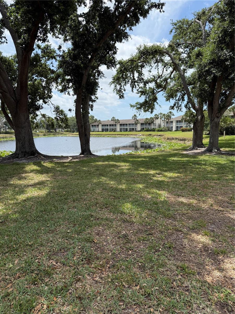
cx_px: 118
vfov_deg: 71.6
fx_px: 217
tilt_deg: -7.1
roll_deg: +0.1
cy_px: 157
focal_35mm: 24
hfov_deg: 56.8
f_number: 1.78
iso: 100
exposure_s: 1/3584
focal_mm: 6.76
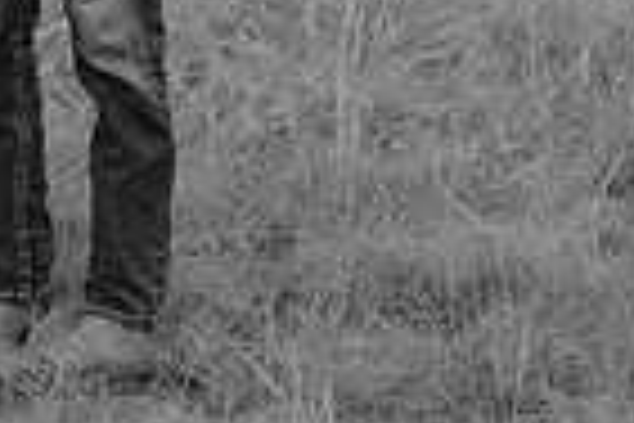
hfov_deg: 8.9
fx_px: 3962
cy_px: -431
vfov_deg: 6.0
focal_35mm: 225
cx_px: -385
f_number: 2.5
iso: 160
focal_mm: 50
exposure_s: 1/400
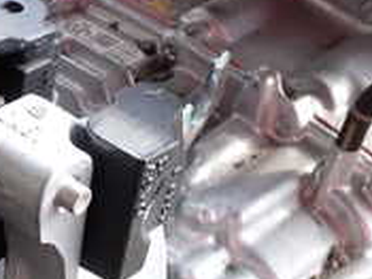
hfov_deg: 18.7
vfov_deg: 13.4
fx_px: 1106
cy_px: 430
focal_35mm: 103
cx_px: 30
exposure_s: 1/80
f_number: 3.2
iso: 100
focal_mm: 5.4
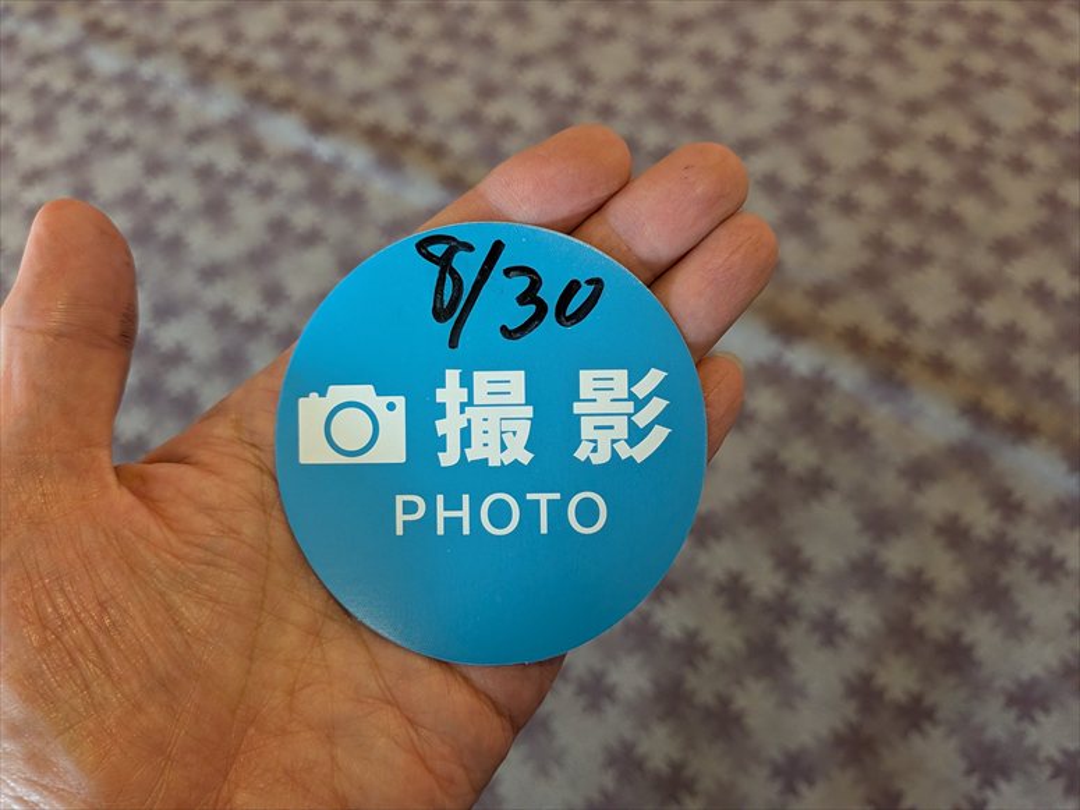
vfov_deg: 56.8
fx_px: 749
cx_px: 540
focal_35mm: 24
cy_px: 405
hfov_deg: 71.6
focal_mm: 4.53
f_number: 1.7
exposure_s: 1/120
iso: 800
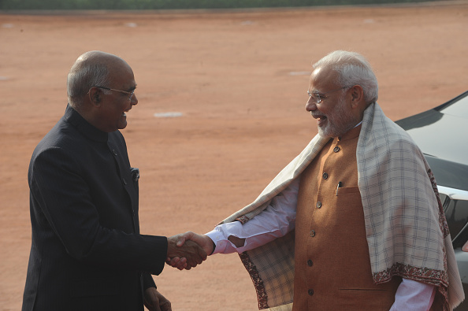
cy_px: 156
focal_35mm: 180
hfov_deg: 11.4
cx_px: 234
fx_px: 2338
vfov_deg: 7.6
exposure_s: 1/500
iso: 400
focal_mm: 180
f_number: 11
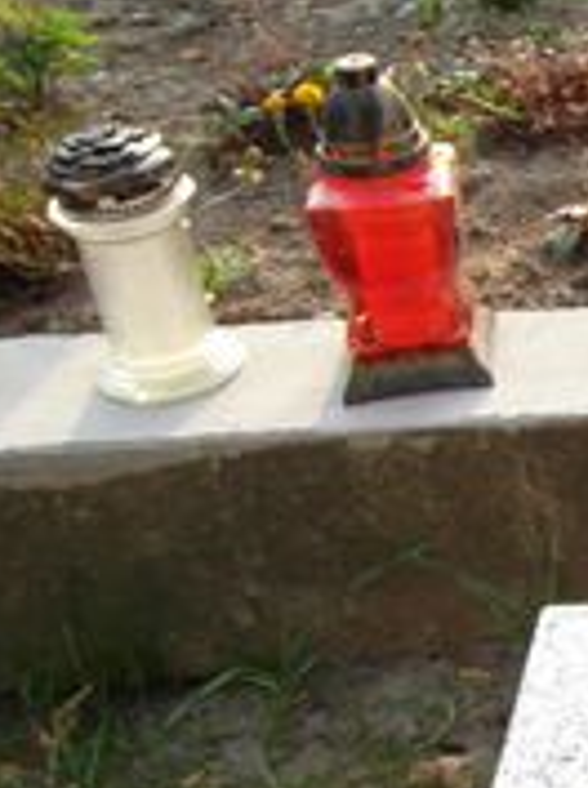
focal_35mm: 87
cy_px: 418
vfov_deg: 22.5
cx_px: 1310
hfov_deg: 13.5
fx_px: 1978
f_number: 3.4
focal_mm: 5.2
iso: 80
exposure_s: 1/180
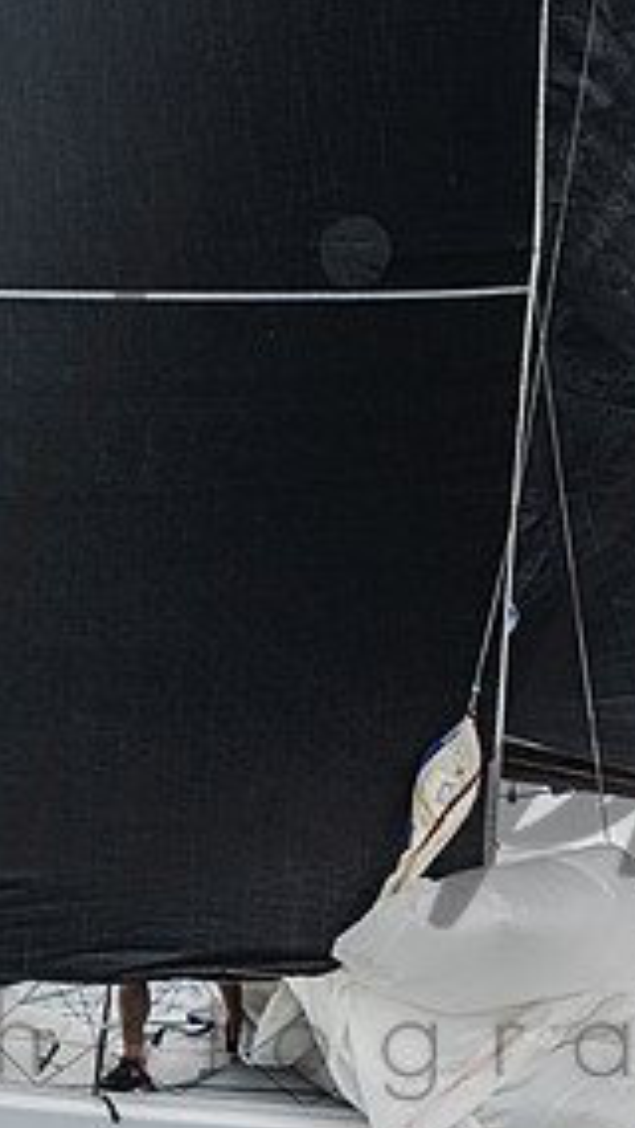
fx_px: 13903
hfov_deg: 2.6
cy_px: 738
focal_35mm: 465
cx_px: 1078
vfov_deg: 4.6
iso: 400
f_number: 7.6
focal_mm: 170
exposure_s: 1/3200
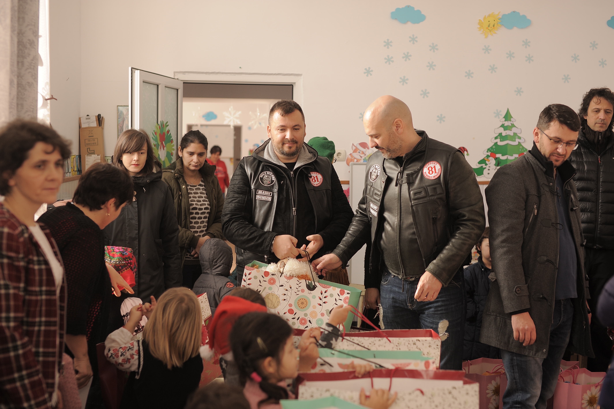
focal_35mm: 50
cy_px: 204
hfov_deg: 39.6
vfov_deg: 27.0
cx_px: 307
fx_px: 852
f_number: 2.8
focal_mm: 50
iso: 500
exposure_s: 1/400
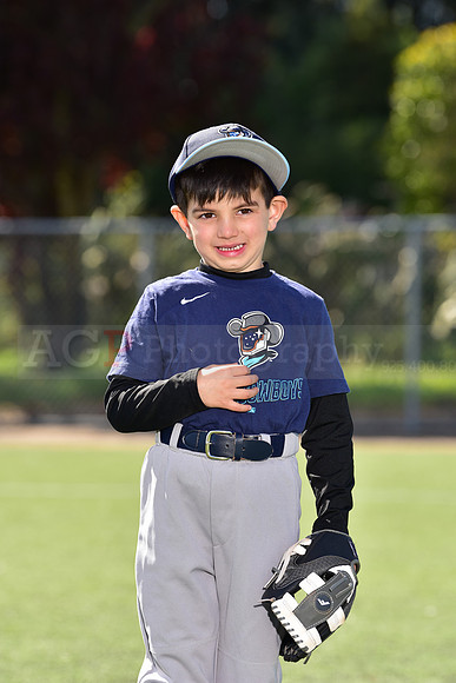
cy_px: 342
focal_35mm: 200
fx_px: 3797
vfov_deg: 10.3
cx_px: 228
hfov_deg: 6.9
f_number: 5.6
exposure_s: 1/200
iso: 80
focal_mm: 200
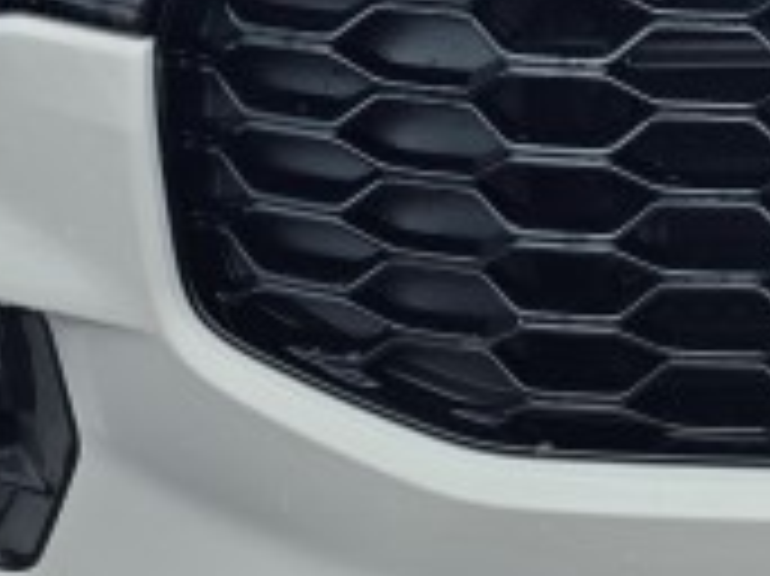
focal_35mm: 86
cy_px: 117
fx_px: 1912
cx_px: 1081
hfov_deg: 20.2
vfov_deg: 17.0
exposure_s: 1/722
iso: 12
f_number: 1.7
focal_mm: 6.3
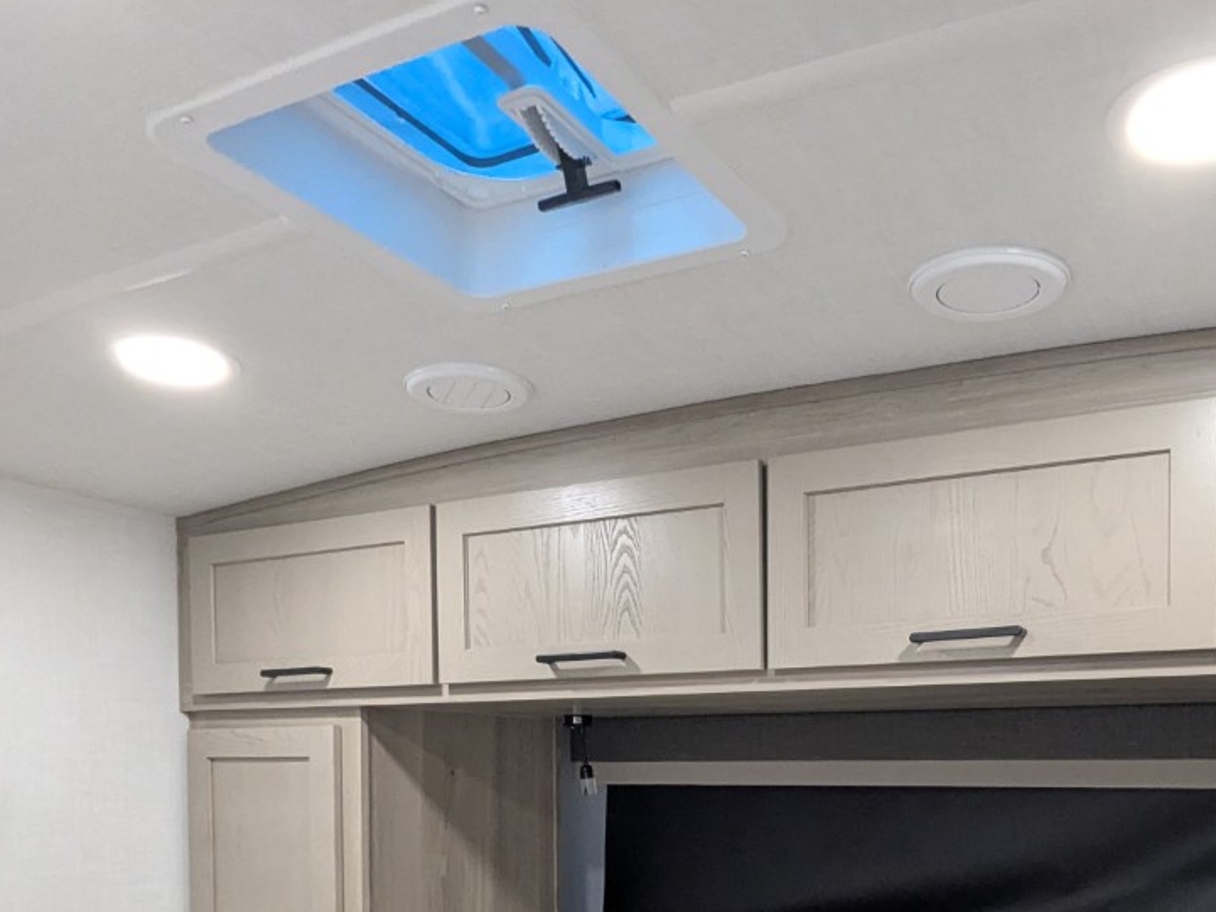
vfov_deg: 42.1
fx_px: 1089
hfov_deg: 57.6
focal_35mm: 31
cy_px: 802
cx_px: 765
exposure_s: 1/87
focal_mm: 2.35
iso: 446
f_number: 2.2
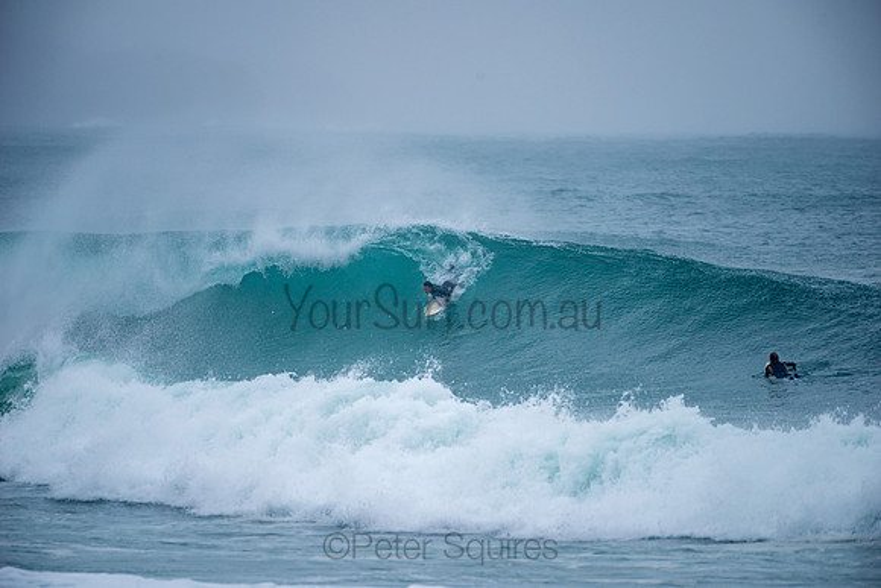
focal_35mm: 500
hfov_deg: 4.1
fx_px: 12238
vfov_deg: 2.8
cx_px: 440
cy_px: 294
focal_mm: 500
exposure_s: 1/1000
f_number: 5.6
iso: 220
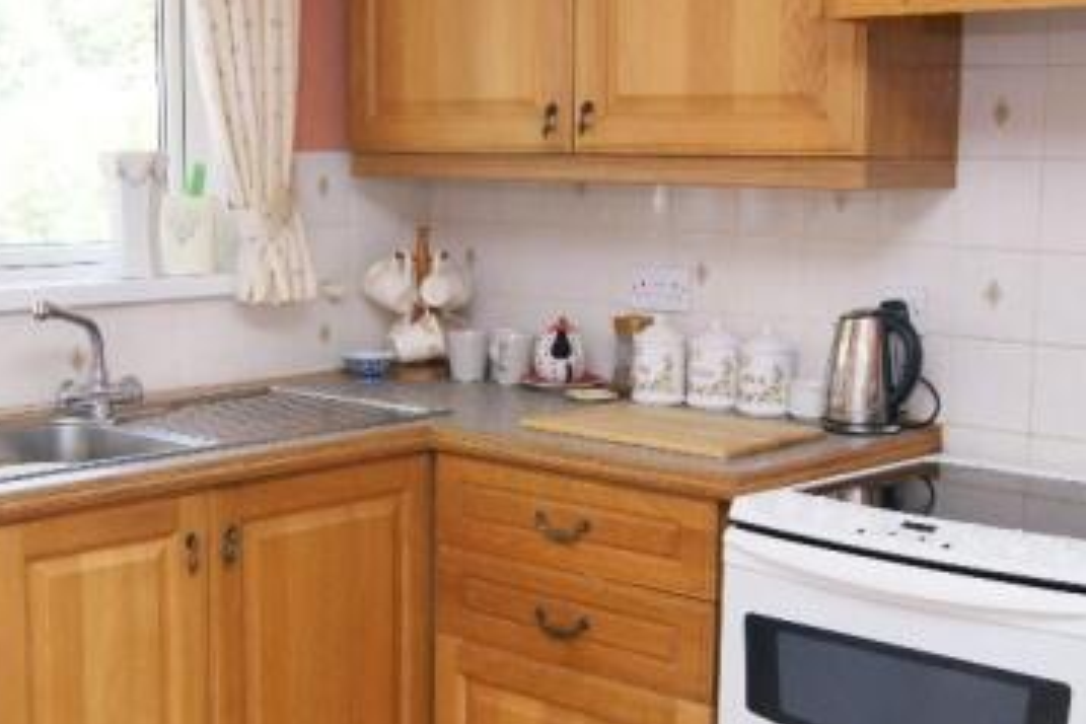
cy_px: 367
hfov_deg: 36.1
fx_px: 1659
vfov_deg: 24.6
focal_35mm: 55
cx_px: 437
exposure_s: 1/60
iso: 400
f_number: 5.6
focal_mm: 20
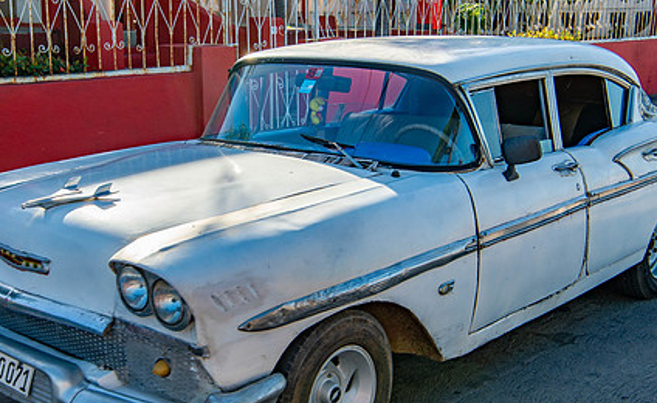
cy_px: 211
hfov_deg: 36.4
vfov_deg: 22.8
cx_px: 288
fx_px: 997
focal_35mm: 56
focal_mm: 40
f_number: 7.1
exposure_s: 1/200
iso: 100
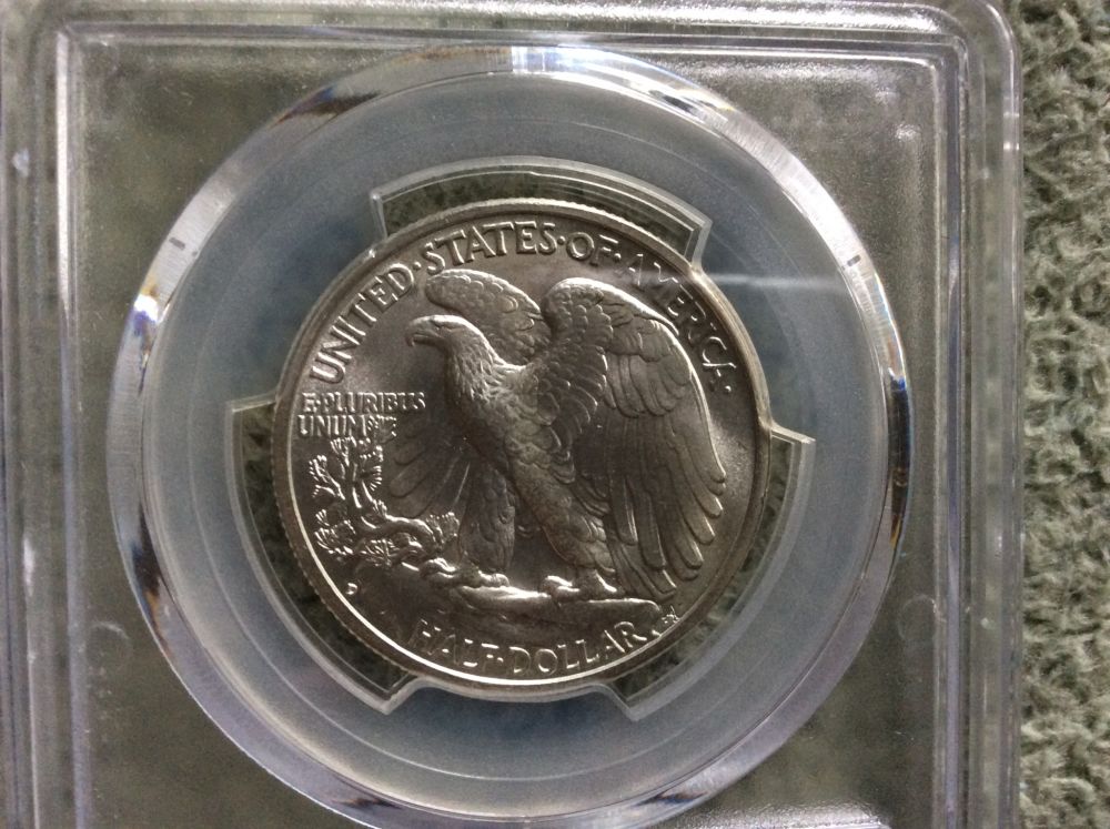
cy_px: 414
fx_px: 1025
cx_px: 555
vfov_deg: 44.1
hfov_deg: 56.9
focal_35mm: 32
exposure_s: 1/24
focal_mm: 3.3
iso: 160
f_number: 2.4
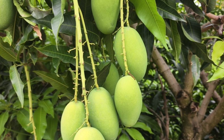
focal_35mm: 33
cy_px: 82
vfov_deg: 38.2
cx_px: 113
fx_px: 202
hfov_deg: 58.1
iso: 233
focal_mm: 5.6
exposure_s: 1/1258
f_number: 1.57
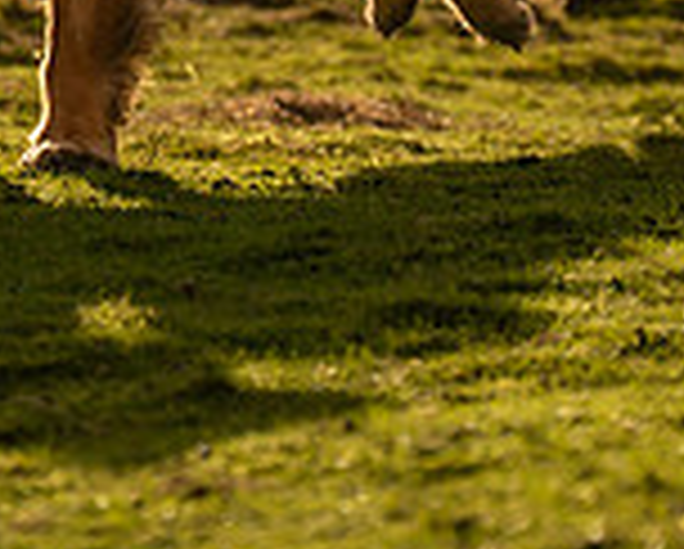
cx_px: -49
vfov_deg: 3.0
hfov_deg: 3.7
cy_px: -186
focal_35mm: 516
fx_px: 10459
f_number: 3.5
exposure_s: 1/3200
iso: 200
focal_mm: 112
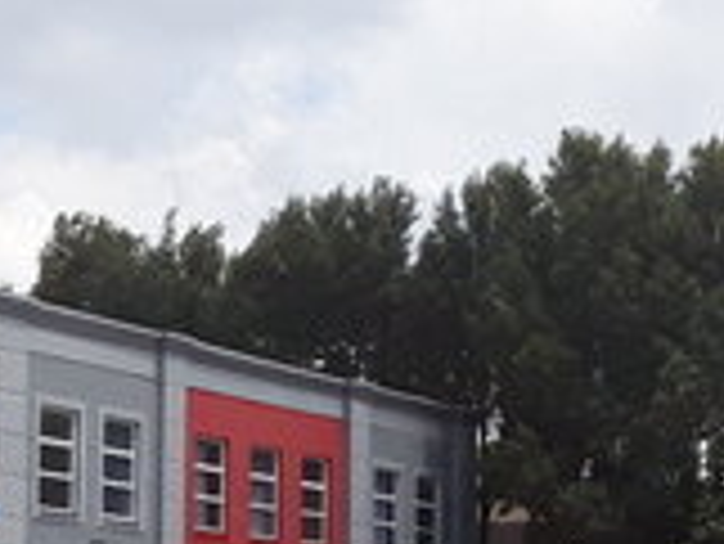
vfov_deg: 15.6
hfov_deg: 20.9
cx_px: 207
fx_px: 1947
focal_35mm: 93
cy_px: 546
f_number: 1.9
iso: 40
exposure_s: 1/1689
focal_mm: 2.2
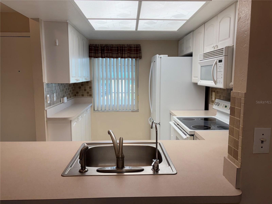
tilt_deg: -7.0
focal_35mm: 26
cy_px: 102
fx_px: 204
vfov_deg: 53.1
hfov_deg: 67.3
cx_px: 136
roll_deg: +0.5
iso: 80
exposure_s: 1/211
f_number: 1.6
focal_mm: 5.96
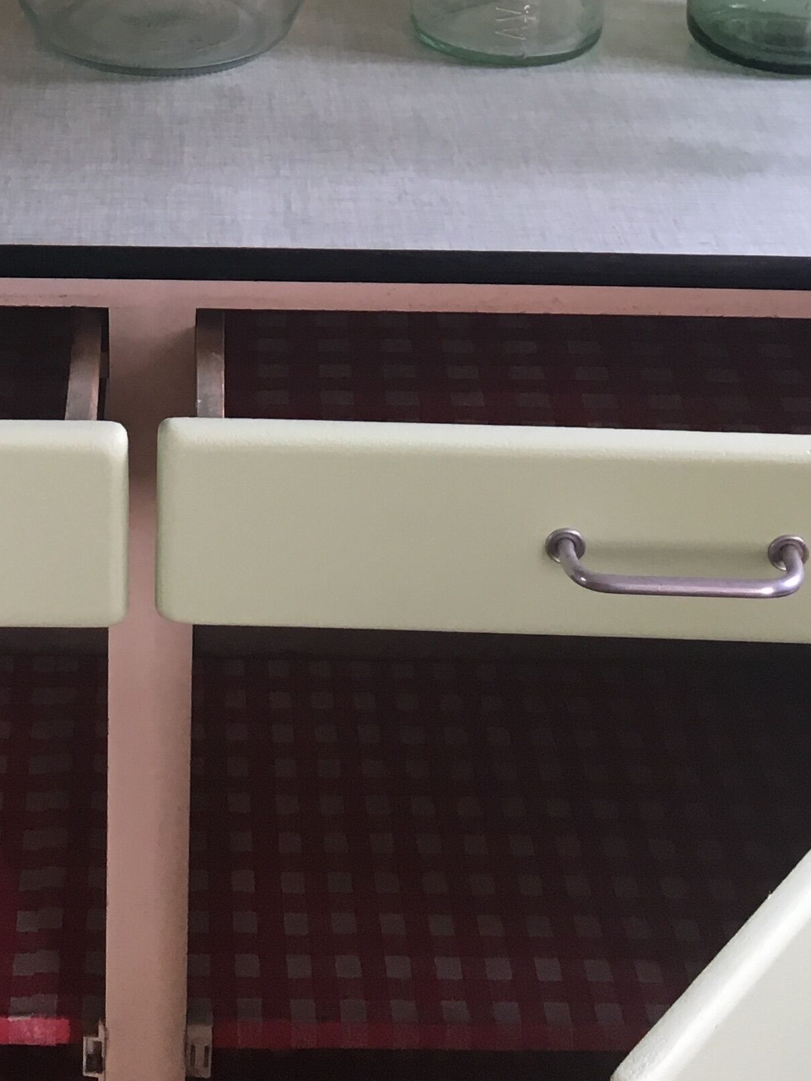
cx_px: 155
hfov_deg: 19.9
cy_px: -215
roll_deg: -0.1
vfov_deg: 24.2
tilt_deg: -14.4
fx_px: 2281
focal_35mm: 73
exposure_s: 1/33
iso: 40
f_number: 2.2
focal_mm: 4.15
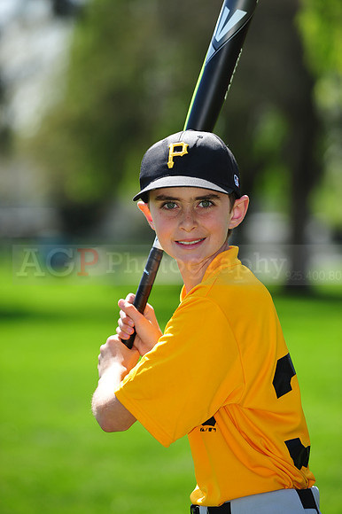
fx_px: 2639
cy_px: 257
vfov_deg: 11.1
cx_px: 171
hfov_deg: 7.4
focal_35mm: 185
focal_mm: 185
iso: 200
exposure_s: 1/800
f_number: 4.5
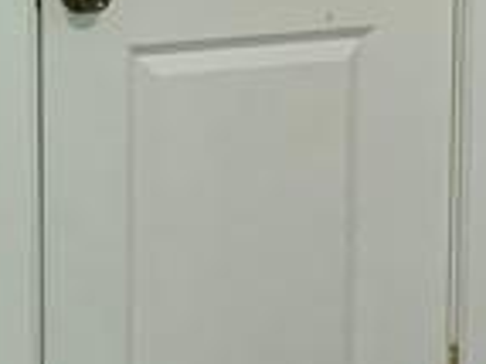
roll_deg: -1.0
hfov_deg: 10.6
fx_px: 2609
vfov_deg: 7.9
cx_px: 394
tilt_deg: -10.5
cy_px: 34
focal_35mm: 186
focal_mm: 4.25
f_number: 1.8
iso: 250
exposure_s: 1/60
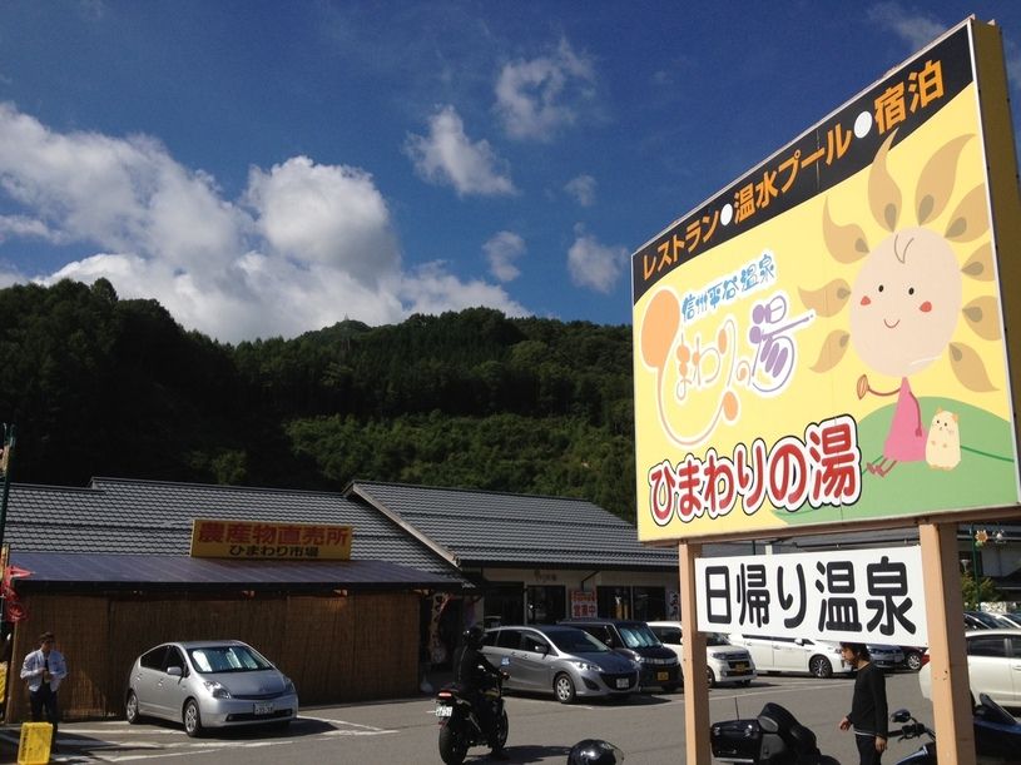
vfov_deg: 40.7
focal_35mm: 35
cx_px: 510
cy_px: 382
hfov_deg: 52.6
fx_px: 1032
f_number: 2.4
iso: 64
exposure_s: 1/3247
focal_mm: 4.28
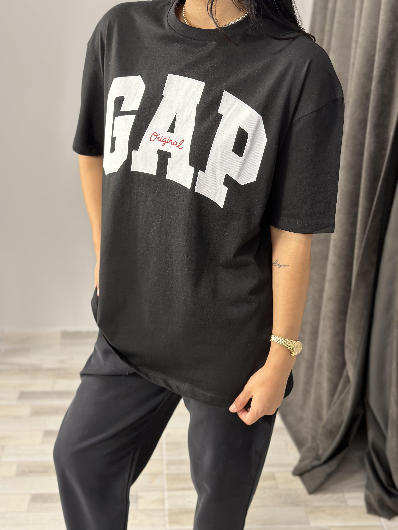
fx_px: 736
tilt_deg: -23.7
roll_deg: -3.5
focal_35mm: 48
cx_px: 199
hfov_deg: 30.3
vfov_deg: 39.7
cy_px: 265
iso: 100
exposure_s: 1/50
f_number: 1.78
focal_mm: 6.86
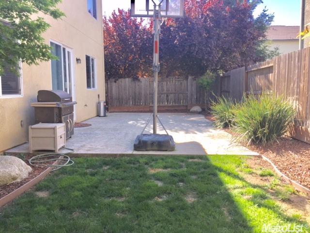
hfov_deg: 61.7
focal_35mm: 29
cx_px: 155
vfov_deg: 48.2
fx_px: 260
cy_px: 116
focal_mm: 4.15
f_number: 2.2
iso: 32
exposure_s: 1/628
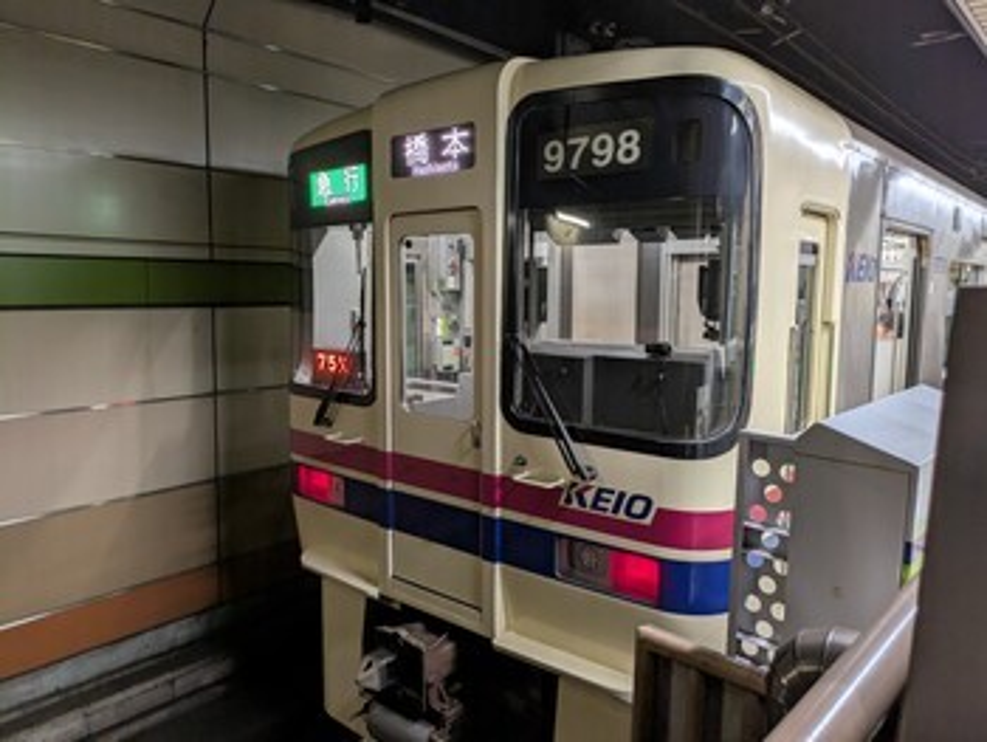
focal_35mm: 25
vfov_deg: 54.9
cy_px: 371
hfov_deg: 69.4
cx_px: 494
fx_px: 713
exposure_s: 1/25
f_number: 1.89
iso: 72
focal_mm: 5.43
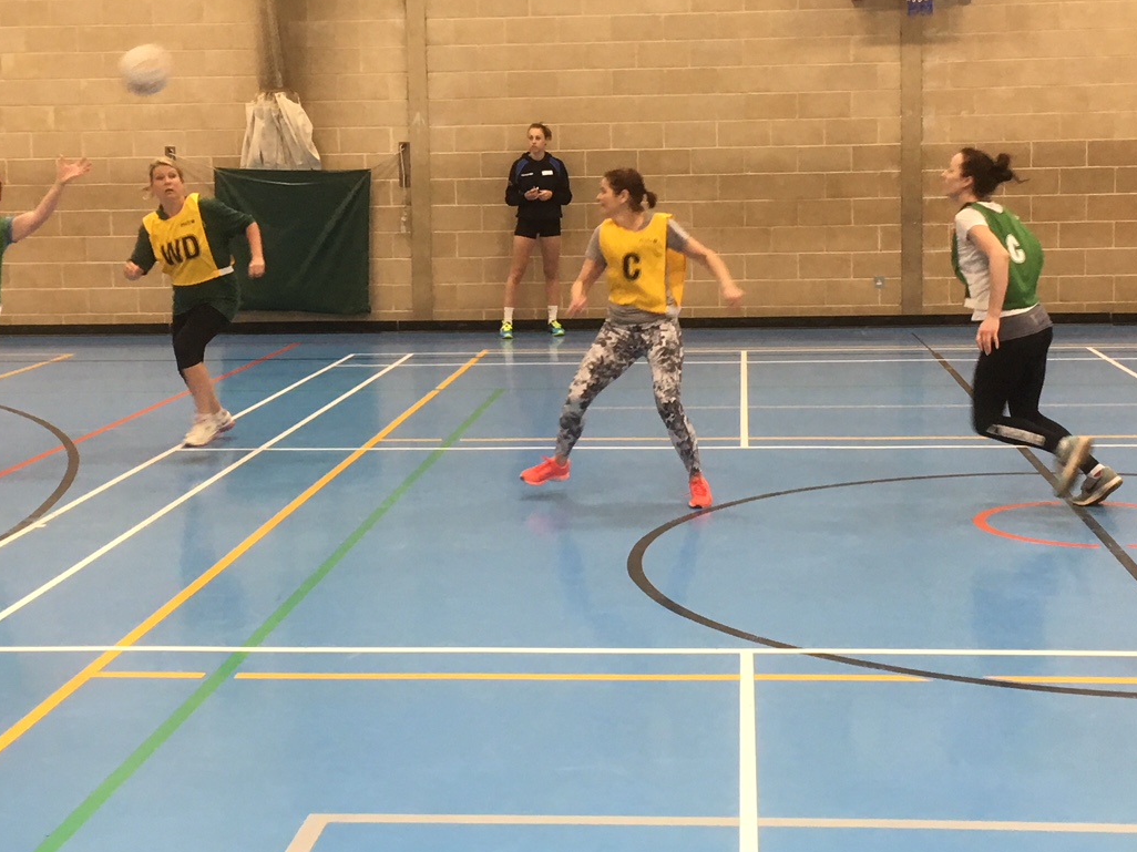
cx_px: 574
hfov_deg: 33.8
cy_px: 331
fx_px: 1872
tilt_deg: -5.1
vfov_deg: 25.6
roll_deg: +2.3
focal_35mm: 57
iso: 50
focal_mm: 4.15
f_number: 2.2
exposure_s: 1/33
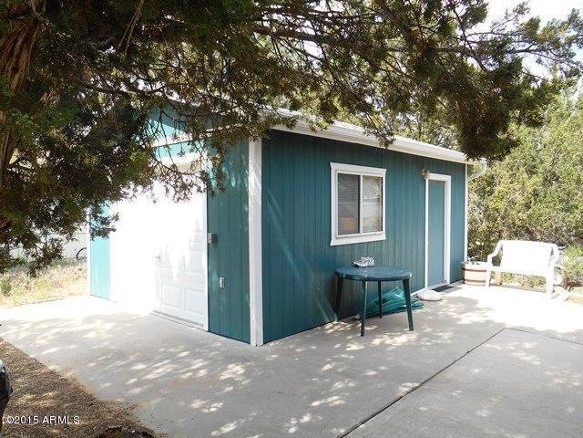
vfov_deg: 53.1
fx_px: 438
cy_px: 219
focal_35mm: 26
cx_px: 292
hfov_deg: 67.3
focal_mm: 4.7
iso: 80
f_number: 3.4
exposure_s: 1/250
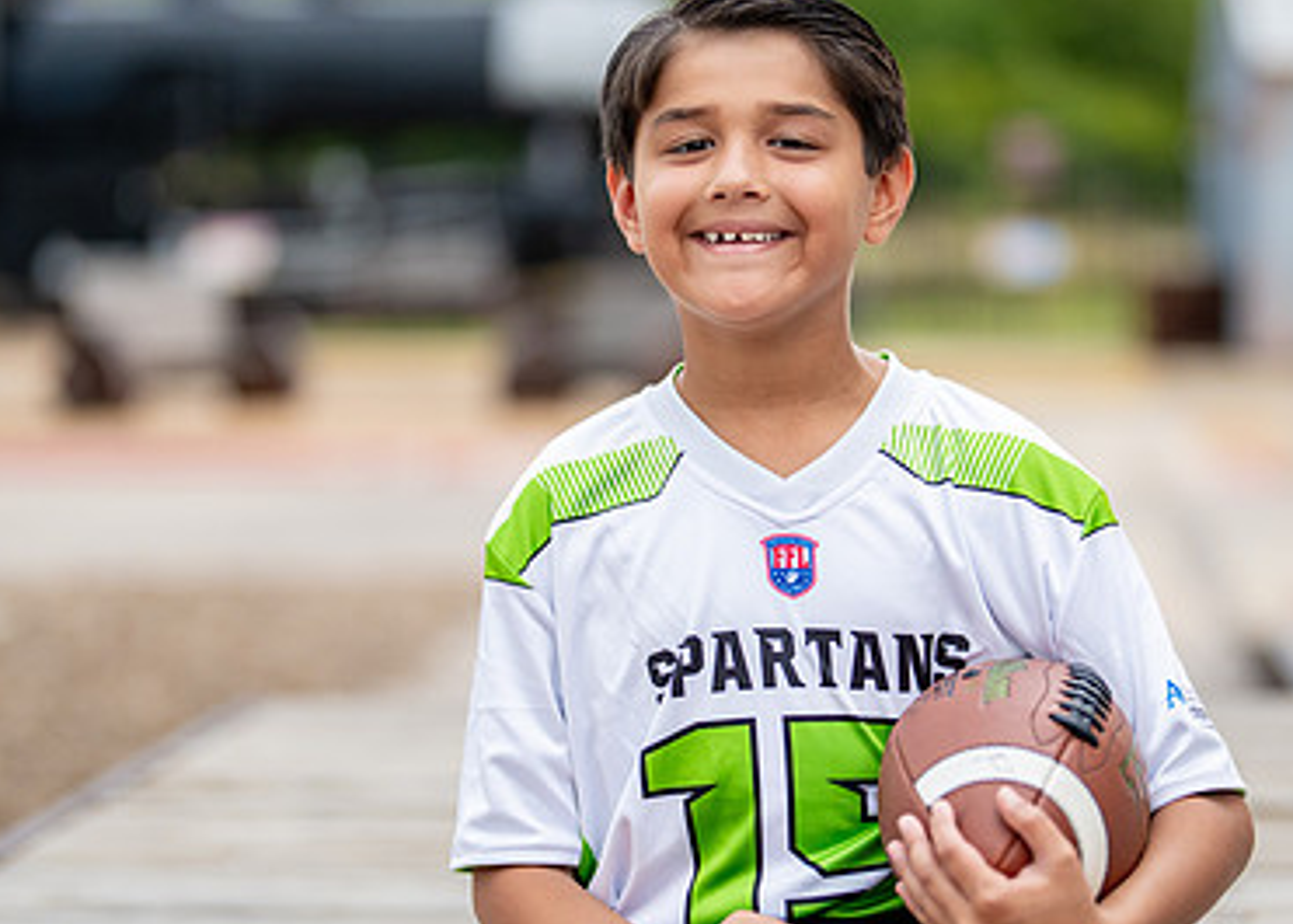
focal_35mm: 94
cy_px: 518
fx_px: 3452
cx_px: 794
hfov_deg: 21.2
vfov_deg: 15.2
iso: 500
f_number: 1.2
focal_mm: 50
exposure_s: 1/640
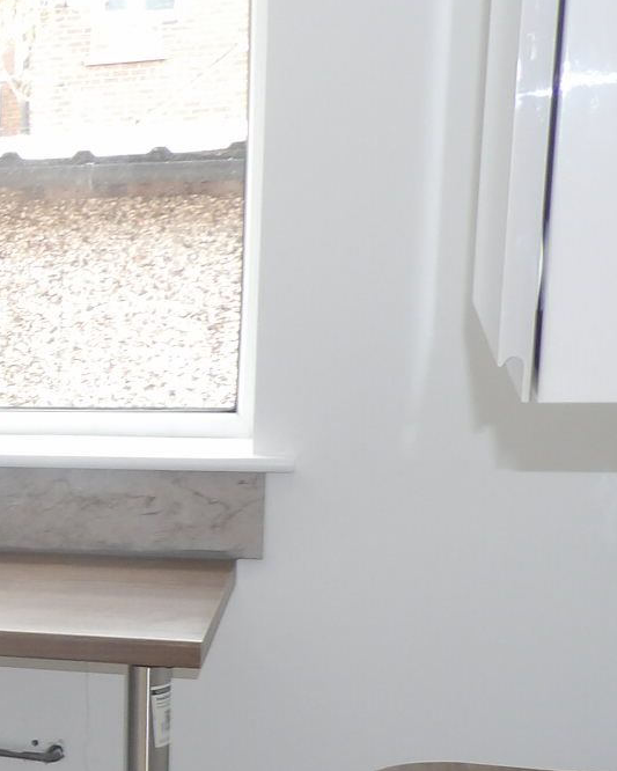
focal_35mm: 72
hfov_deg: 17.6
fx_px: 1643
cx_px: -465
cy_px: 589
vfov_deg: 26.0
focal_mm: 4.3
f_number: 3.2
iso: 100
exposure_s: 1/46
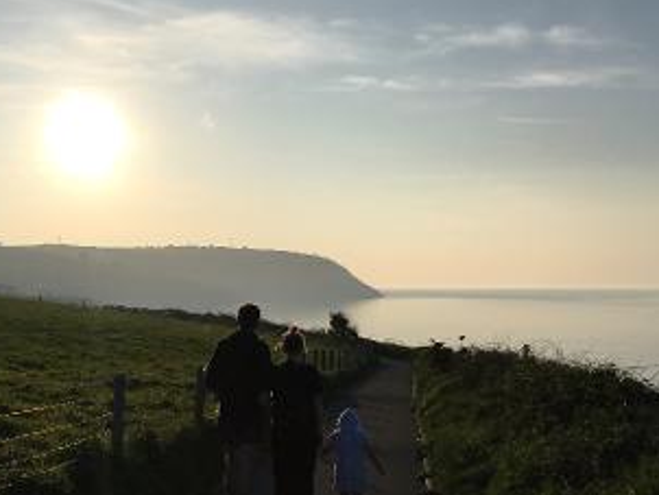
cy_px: 361
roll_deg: +0.3
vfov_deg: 29.9
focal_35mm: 48
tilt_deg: -5.9
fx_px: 915
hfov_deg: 39.0
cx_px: 205
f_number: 2.2
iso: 25
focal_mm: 4.15
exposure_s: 1/4274
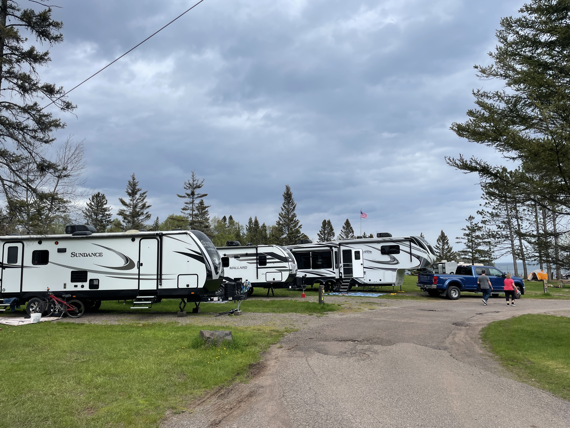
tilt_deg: +7.1
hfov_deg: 67.3
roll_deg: +2.4
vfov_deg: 53.1
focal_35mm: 26
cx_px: 285
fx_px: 428
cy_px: 214
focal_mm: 4.2
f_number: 1.6
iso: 32
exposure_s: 1/3205
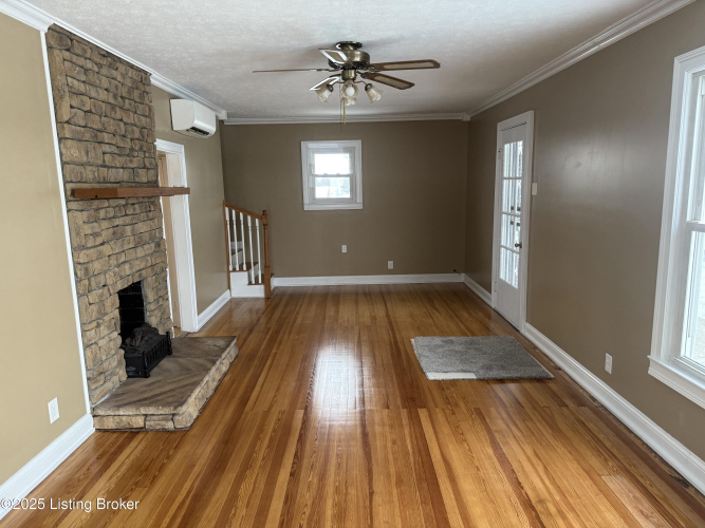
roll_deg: +1.0
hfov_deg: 71.6
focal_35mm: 24
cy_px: 264
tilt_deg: -8.6
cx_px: 352
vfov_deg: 56.8
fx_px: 489
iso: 250
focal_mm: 6.76
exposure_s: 1/60
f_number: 1.78
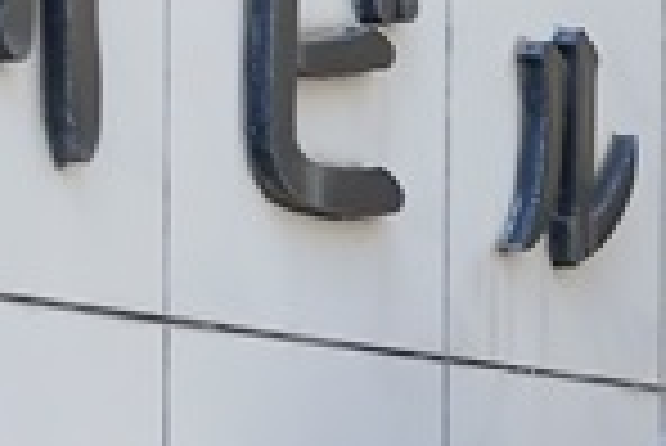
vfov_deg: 7.4
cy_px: 581
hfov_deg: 11.0
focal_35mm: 183
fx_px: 3389
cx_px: 828
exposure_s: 1/100
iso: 25
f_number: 1.8
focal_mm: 3.86
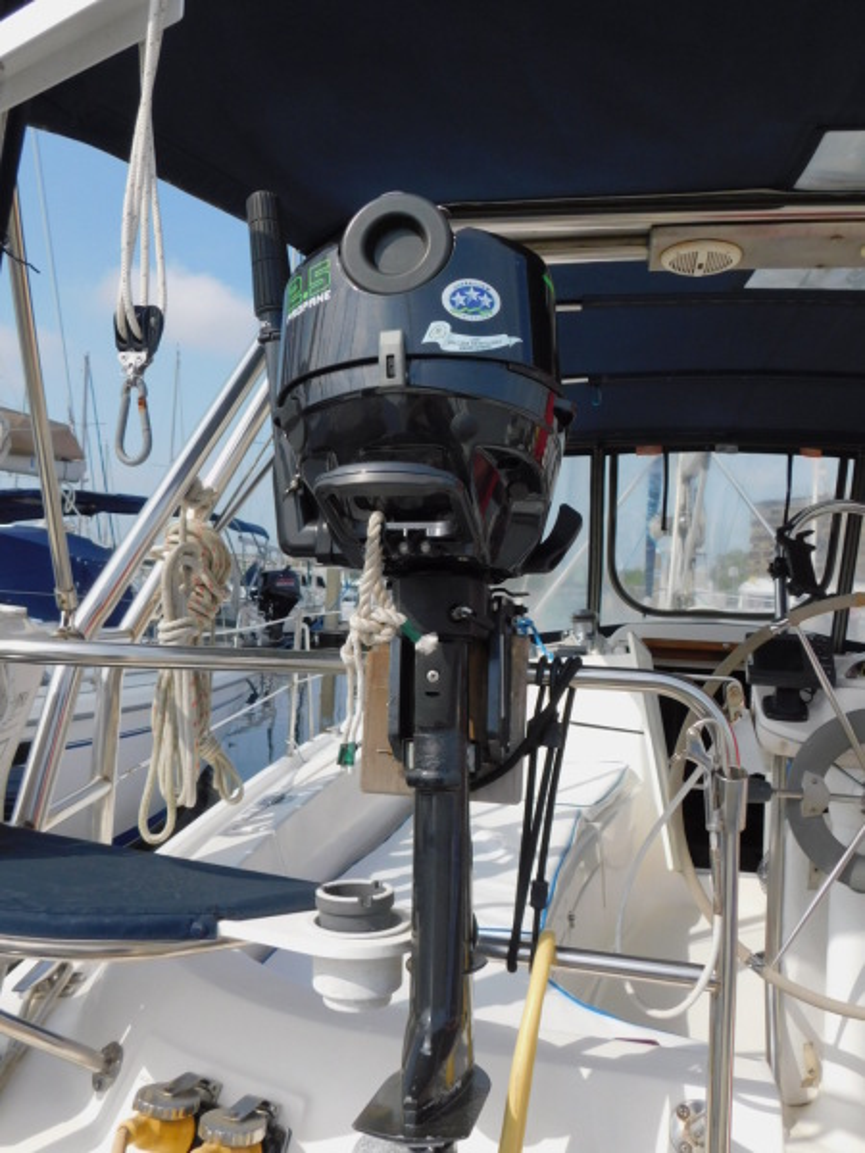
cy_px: 576
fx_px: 1000
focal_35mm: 30
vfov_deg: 60.0
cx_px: 432
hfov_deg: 46.8
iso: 125
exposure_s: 1/1250
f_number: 3.2
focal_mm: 5.3
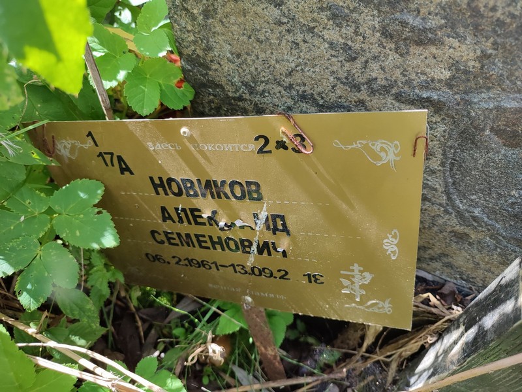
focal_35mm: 25
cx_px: 261
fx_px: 377
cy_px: 196
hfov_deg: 69.4
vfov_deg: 54.9
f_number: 1.9
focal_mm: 6.04
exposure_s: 1/100
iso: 53
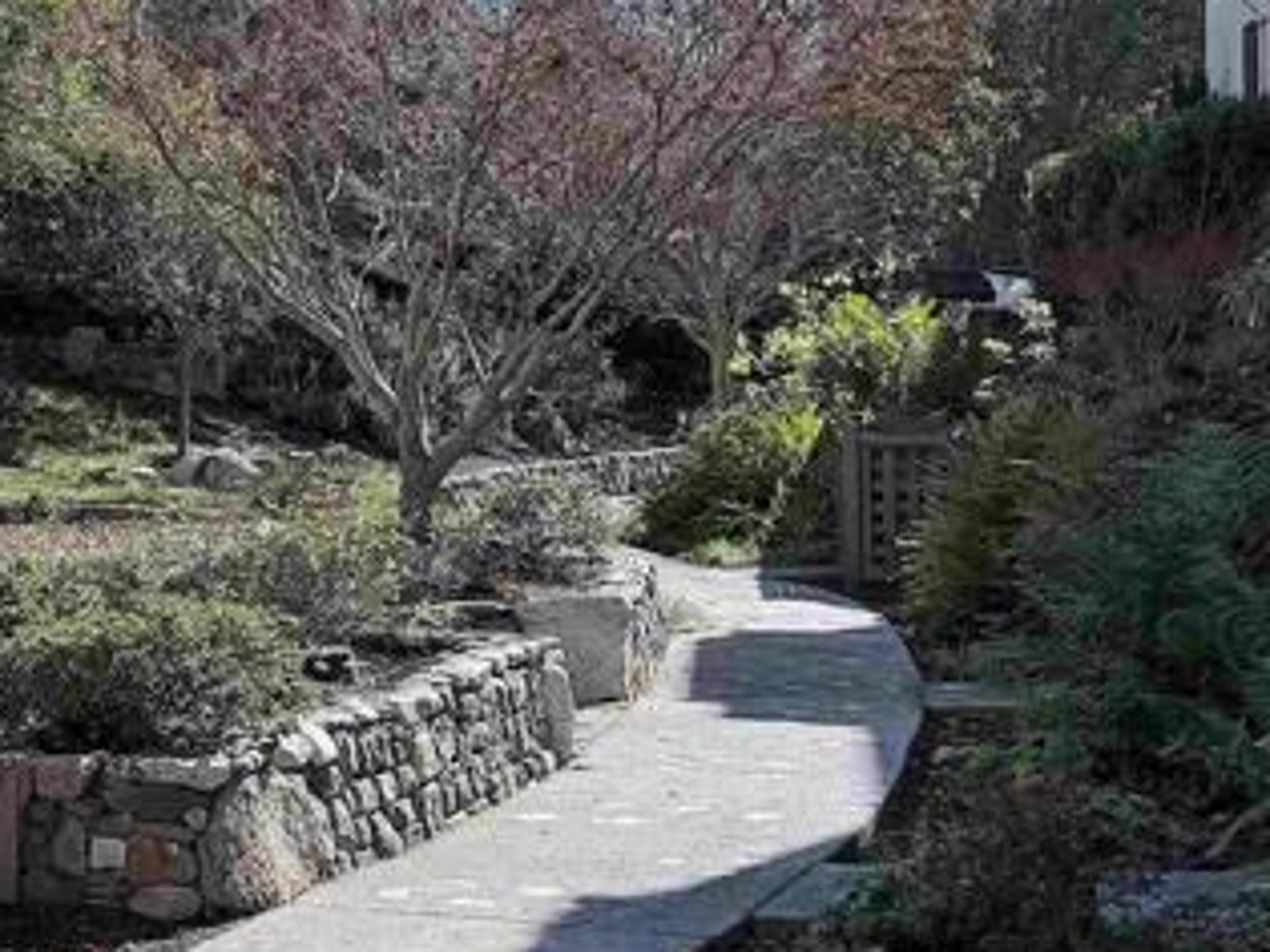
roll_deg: +1.4
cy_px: 359
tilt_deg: -0.1
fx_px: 2861
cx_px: -343
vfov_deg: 18.9
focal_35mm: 78
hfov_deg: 22.6
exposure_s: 1/3759
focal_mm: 6.76
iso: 80
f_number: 1.78
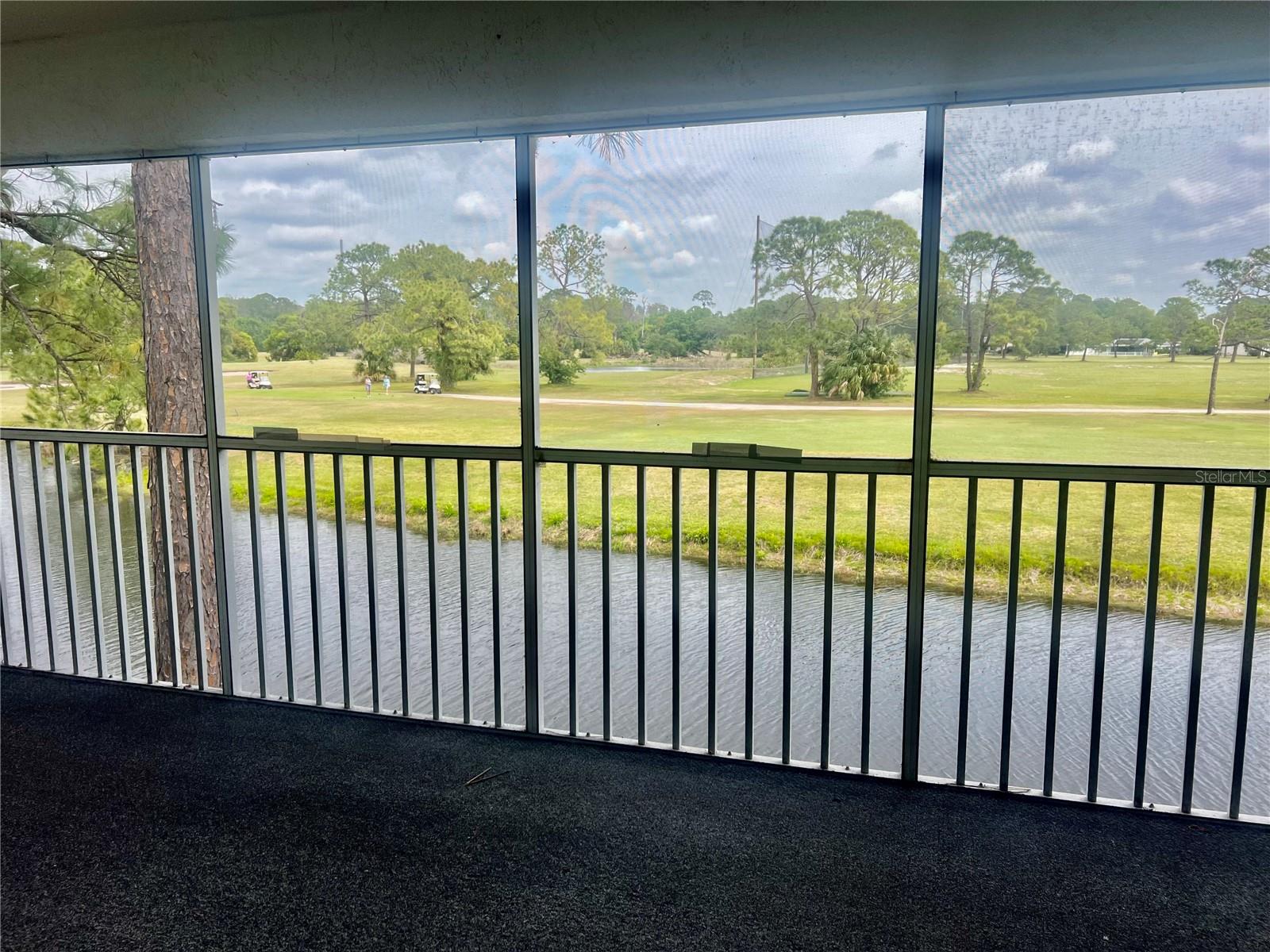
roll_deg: +0.6
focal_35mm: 26
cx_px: 635
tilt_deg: -7.7
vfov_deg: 53.1
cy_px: 476
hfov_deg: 67.3
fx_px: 954
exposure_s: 1/1934
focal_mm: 5.7
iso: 50
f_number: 1.5
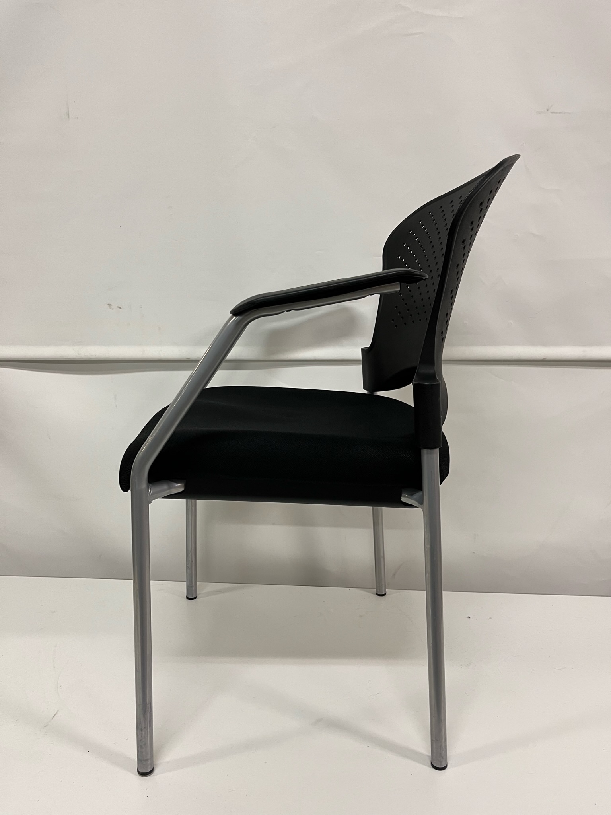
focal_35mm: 26
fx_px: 612
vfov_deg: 67.3
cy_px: 408
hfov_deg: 53.0
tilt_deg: -13.2
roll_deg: +0.7
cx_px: 306
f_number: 1.6
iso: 80
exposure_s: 1/50
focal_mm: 5.1
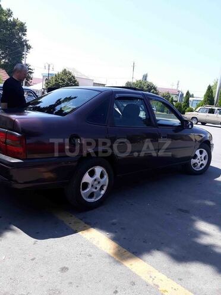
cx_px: 110
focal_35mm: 27
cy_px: 148
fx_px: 230
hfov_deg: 51.4
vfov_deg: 65.3
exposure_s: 1/676
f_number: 1.7
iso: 40
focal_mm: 3.71
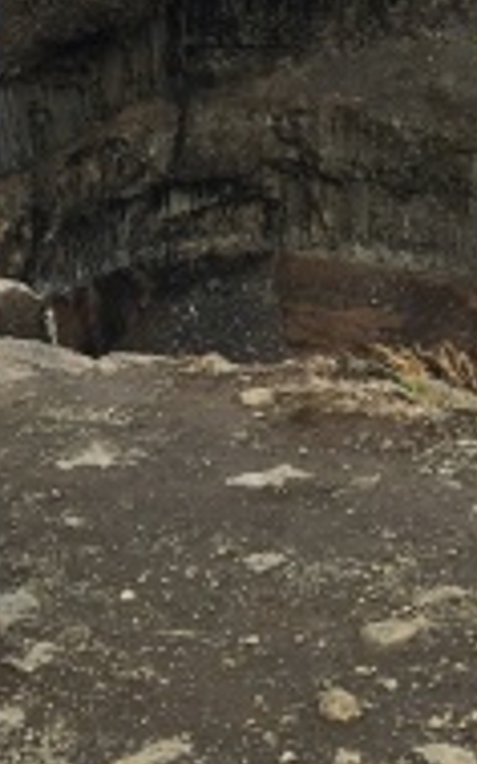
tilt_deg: -10.4
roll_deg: +0.0
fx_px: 2165
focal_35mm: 104
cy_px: 44
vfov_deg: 19.6
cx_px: -449
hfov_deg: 11.4
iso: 25
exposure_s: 1/761
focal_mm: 4.15
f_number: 2.2
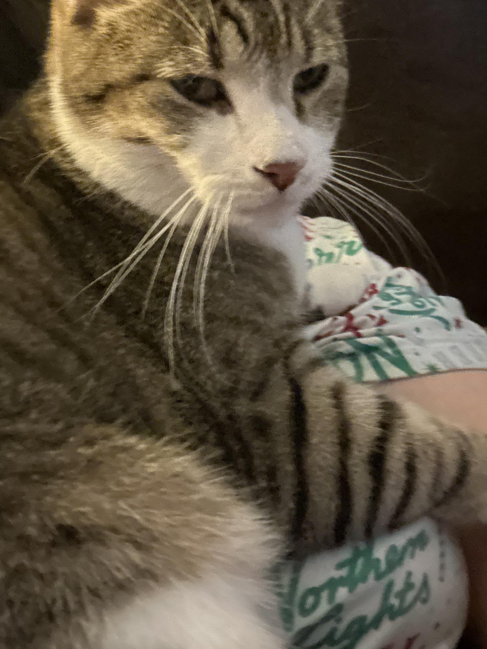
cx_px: 241
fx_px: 788
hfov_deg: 34.3
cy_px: 199
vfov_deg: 43.9
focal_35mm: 42
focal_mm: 2.69
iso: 800
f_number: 1.9
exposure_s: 1/15
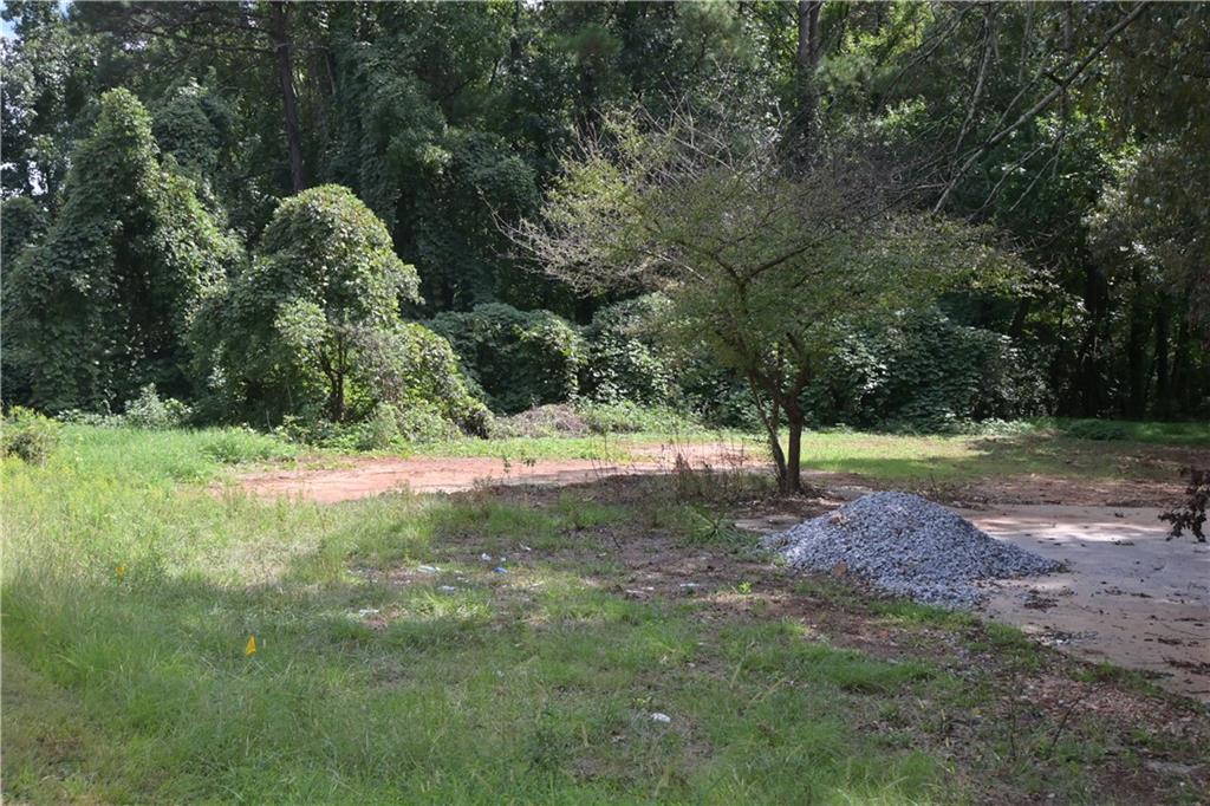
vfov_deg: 34.2
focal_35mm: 39
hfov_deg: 49.6
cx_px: 605
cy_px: 403
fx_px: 1310
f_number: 5
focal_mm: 26
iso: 1000
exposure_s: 1/4000
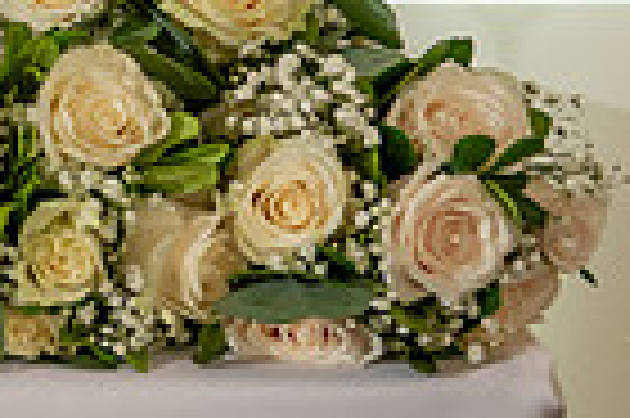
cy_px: -137
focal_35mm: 169
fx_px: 2954
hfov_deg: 11.1
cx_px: -620
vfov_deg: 8.0
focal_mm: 31
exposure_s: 1/200
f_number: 3.5
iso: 400
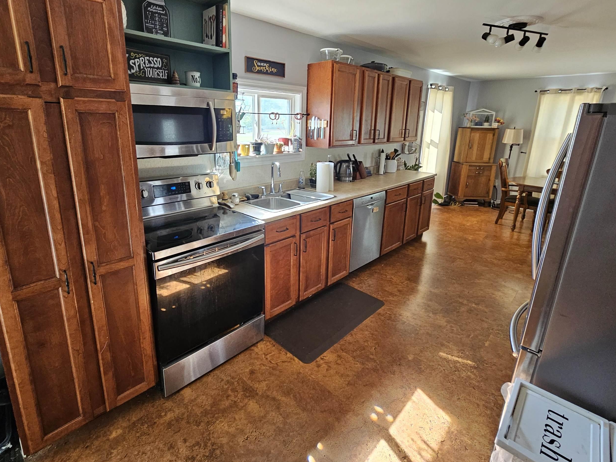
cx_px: 287
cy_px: 196
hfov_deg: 94.4
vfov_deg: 77.6
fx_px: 285
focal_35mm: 16
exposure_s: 1/60
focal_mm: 2.2
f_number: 2.2
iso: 200
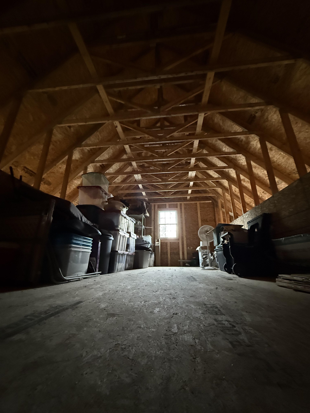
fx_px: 167
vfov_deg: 102.1
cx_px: 155
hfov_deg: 85.7
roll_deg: +0.5
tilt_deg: +18.5
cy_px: 206
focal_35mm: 14
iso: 1250
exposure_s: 1/30
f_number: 2.2
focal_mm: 2.22
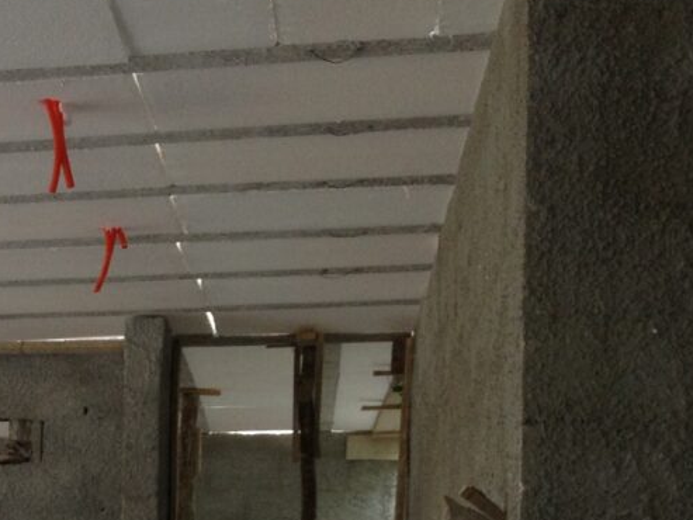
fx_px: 2183
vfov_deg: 13.2
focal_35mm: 109
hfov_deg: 16.8
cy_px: 654
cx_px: -261
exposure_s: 1/120
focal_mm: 4.28
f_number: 2.4
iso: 64
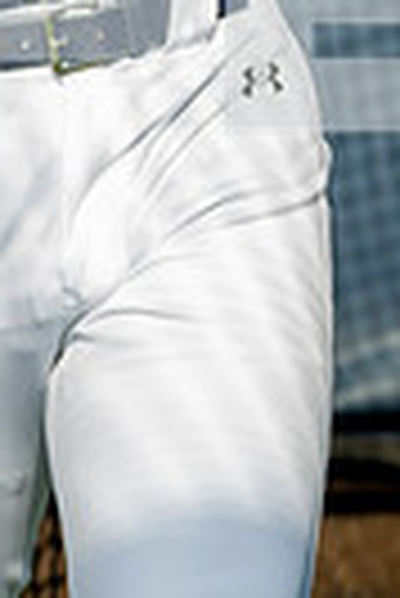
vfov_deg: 8.4
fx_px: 3956
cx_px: -167
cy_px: -319
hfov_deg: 5.7
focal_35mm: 238
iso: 100
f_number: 3.5
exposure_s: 1/250
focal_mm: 47
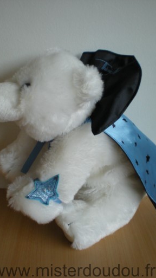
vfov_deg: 48.4
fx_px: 309
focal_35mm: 42
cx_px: 74
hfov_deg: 28.3
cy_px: 140
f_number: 3.1
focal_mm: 6.3
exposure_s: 1/27
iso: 200
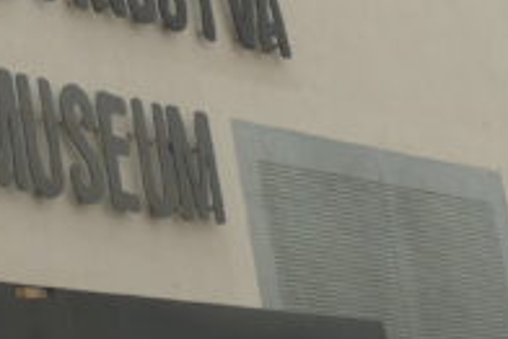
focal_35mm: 204
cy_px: -237
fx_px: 2881
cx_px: -368
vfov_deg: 6.6
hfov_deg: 9.6
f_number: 3.1
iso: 125
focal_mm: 14.24
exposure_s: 1/500
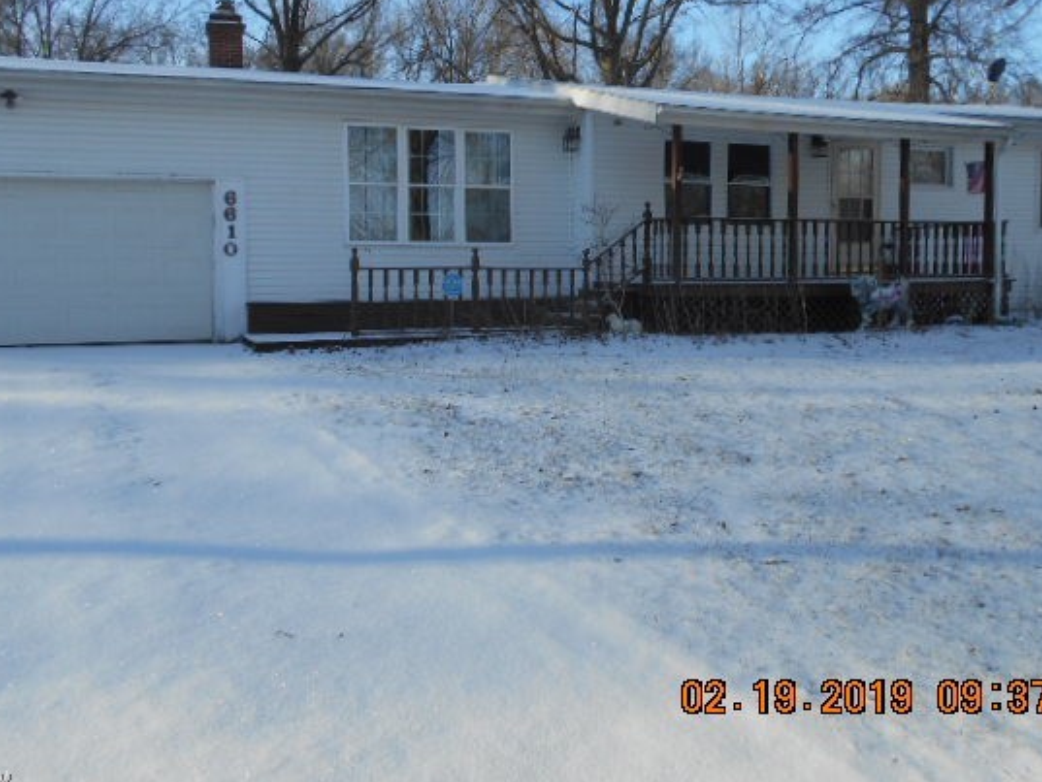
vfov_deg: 45.3
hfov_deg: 58.3
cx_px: 505
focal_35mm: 31
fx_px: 933
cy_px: 332
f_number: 3.2
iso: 80
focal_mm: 4.6
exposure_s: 1/640
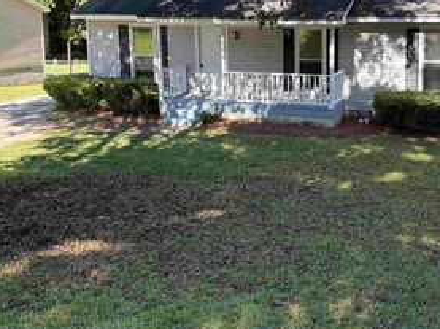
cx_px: 316
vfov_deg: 30.4
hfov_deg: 39.6
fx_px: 597
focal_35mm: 47
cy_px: 91
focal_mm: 5.96
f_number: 1.6
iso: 64
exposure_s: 1/607
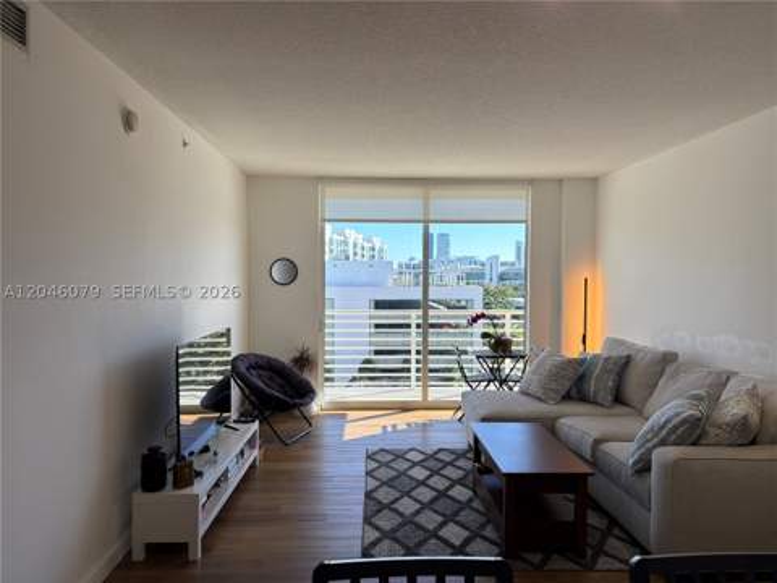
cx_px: 388
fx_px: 584
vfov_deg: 53.1
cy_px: 292
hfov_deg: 67.3
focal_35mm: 26
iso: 64
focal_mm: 5.96
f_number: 1.6
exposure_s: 1/492
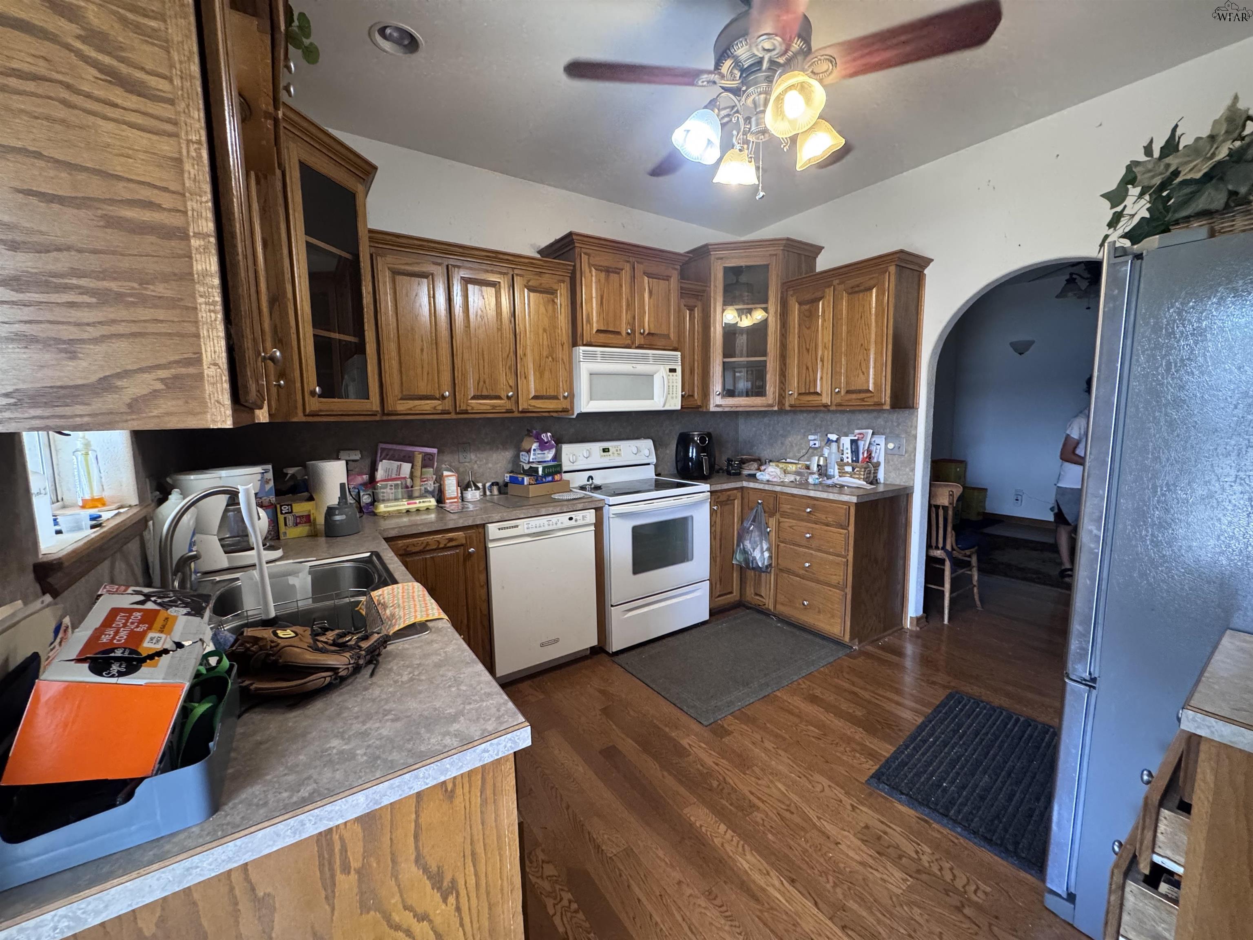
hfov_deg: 102.1
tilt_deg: -5.4
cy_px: 470
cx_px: 626
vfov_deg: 85.7
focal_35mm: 14
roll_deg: +0.8
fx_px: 507
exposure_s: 1/60
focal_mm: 2.22
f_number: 2.2
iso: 320
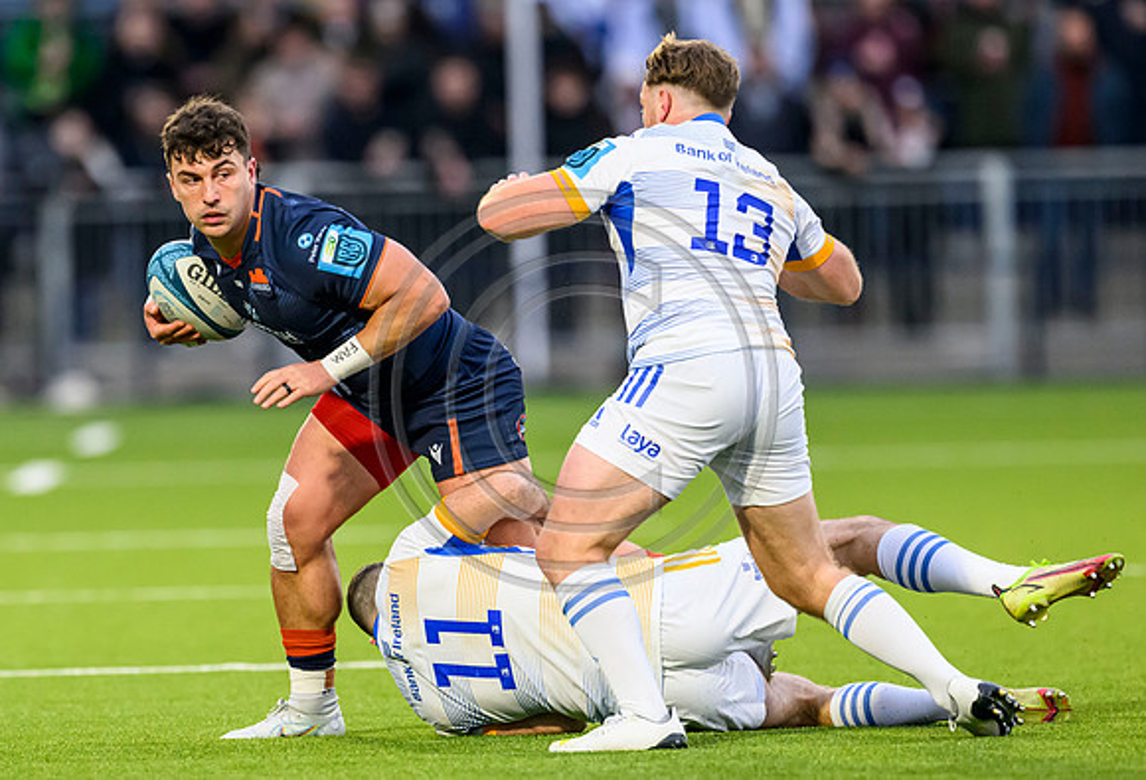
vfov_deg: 2.1
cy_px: 454
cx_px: 357
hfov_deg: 3.1
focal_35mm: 654
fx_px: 20967
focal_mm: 400
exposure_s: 1/1600
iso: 4000
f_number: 3.5
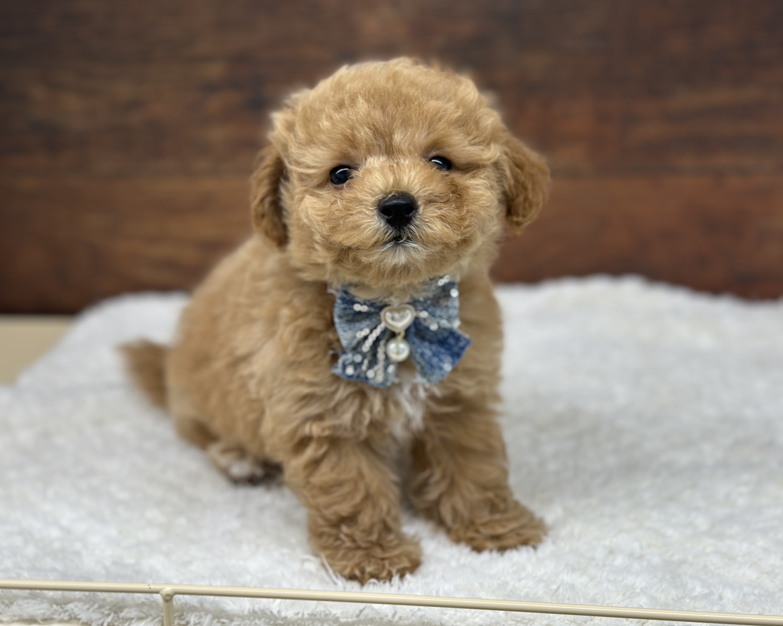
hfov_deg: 36.7
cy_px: 310
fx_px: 1182
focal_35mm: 51
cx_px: 377
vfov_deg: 29.7
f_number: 1.78
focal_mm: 6.86
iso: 100
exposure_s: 1/121
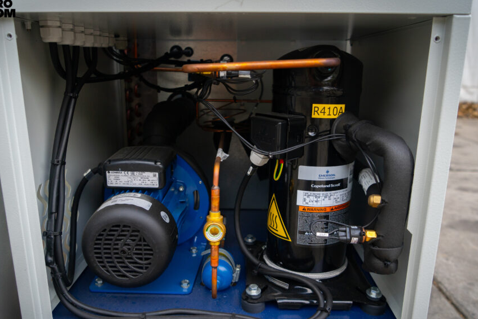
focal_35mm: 29
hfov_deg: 63.6
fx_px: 385
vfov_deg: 44.9
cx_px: 229
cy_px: 172
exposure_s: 1/200
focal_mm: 24
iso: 250
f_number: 4
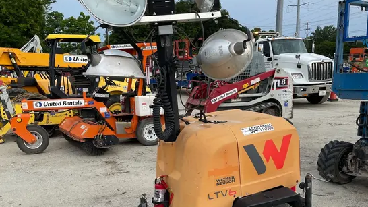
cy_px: 154
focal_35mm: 38
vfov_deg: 30.7
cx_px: 185
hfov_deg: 52.8
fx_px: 371
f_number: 1.6
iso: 32
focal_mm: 4.2
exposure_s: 1/1667
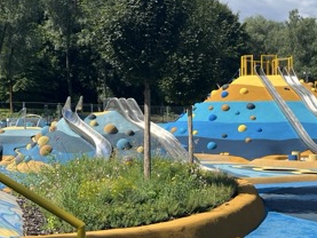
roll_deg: +1.7
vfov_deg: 24.4
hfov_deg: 32.0
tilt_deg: +2.3
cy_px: 97
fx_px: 550
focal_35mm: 60
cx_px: 119
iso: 50
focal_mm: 5.1
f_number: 1.6
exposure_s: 1/2410
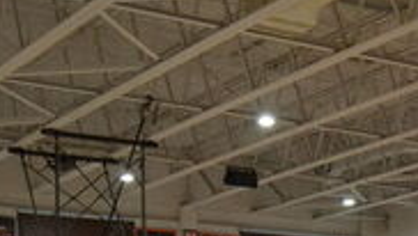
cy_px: 424
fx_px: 1177
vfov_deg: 10.8
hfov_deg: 19.7
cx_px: 394
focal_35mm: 106
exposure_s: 1/500
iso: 2000
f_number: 3.8
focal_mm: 20
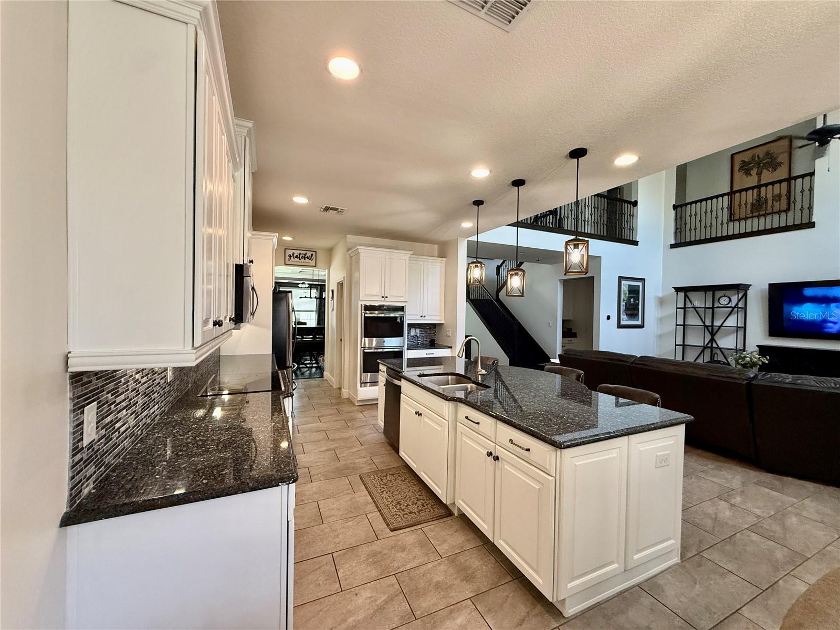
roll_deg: -1.0
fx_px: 340
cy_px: 315
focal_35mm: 14
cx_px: 420
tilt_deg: -0.4
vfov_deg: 85.7
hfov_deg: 102.1
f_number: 2.2
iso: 400
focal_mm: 2.22
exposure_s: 1/120
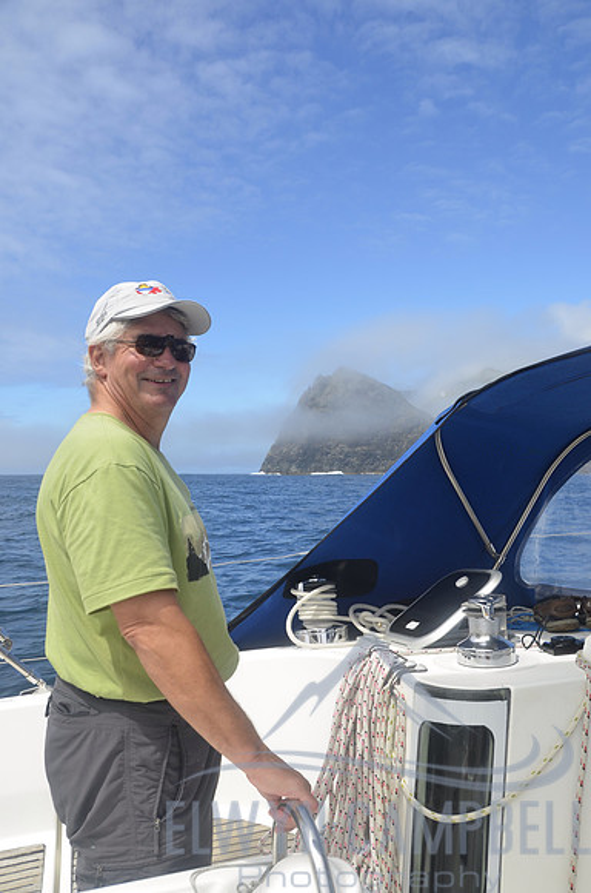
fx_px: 816
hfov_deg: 39.8
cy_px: 446
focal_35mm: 33
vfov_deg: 57.3
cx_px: 296
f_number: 8
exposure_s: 1/250
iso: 100
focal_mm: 22
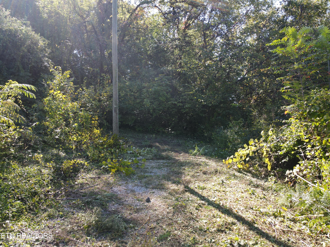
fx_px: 229
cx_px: 165
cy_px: 124
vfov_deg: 56.8
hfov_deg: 71.6
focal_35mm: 24
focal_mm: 4.5
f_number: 2.8
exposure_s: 1/120
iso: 100
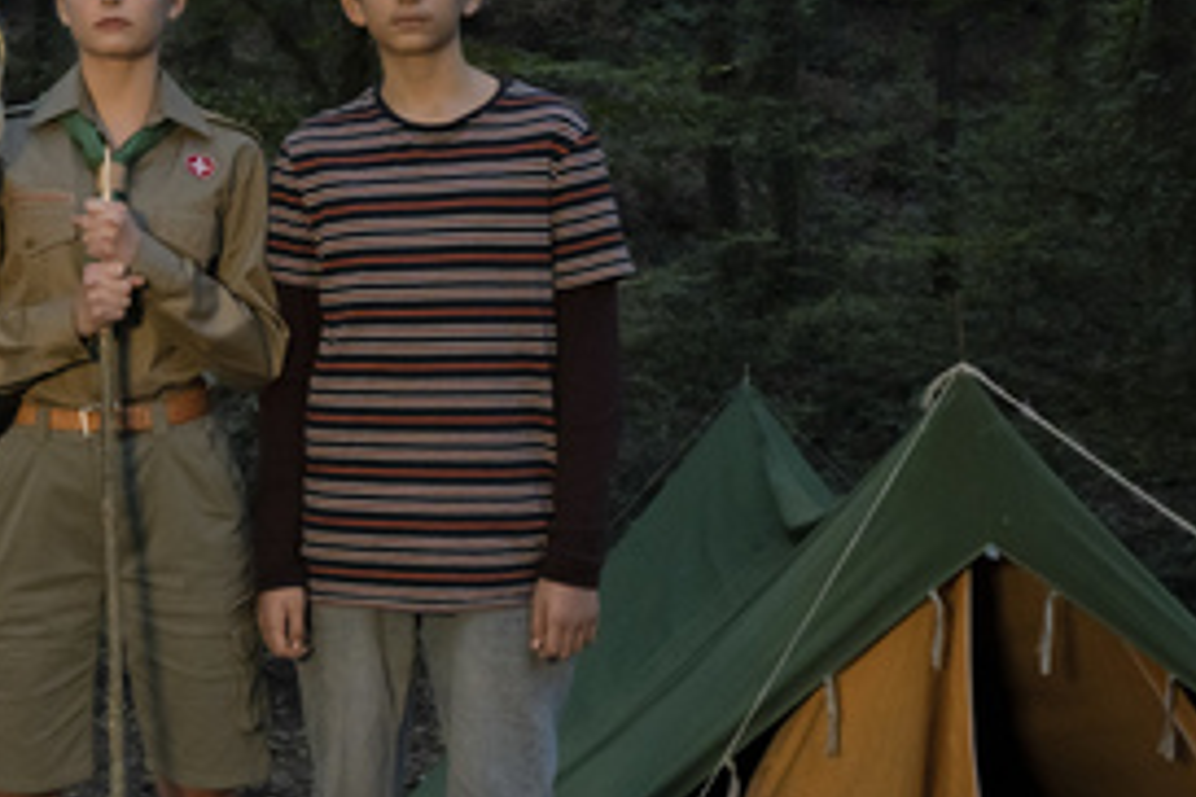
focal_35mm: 82
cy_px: 326
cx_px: -66
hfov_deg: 23.5
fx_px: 2724
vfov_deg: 16.6
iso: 3200
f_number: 5
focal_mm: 32
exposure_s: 1/125
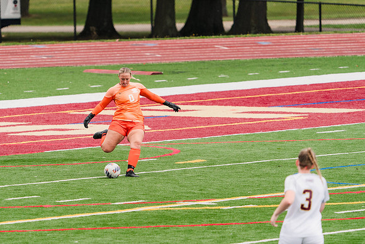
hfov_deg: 4.4
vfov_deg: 2.9
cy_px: 98
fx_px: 4783
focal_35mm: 472
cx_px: 147
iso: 800
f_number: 6.3
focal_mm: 394
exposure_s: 1/1600
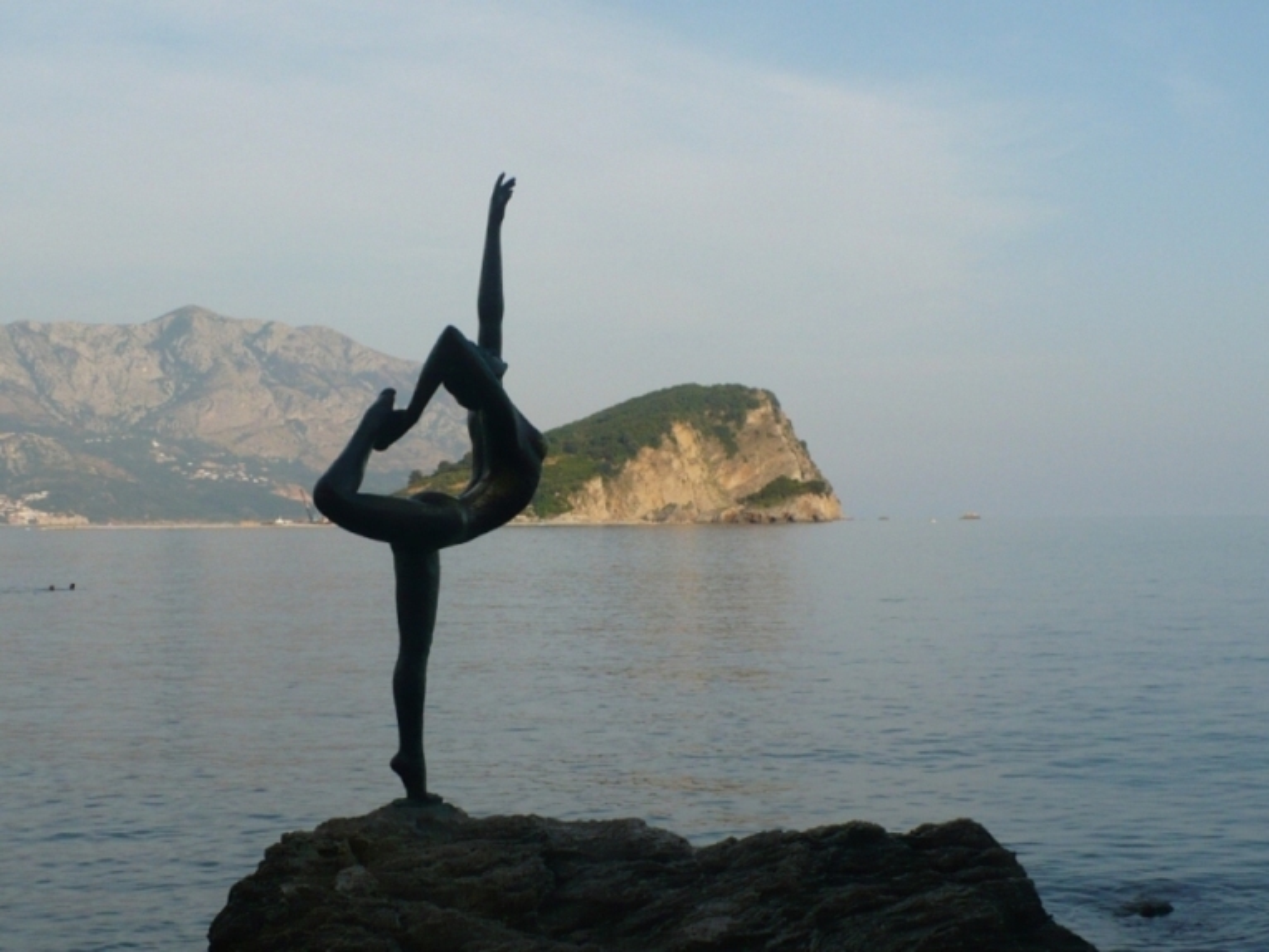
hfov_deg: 34.9
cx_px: 634
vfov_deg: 26.6
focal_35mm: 55
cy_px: 476
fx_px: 2017
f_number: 8
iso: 100
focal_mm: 6.1
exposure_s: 1/200
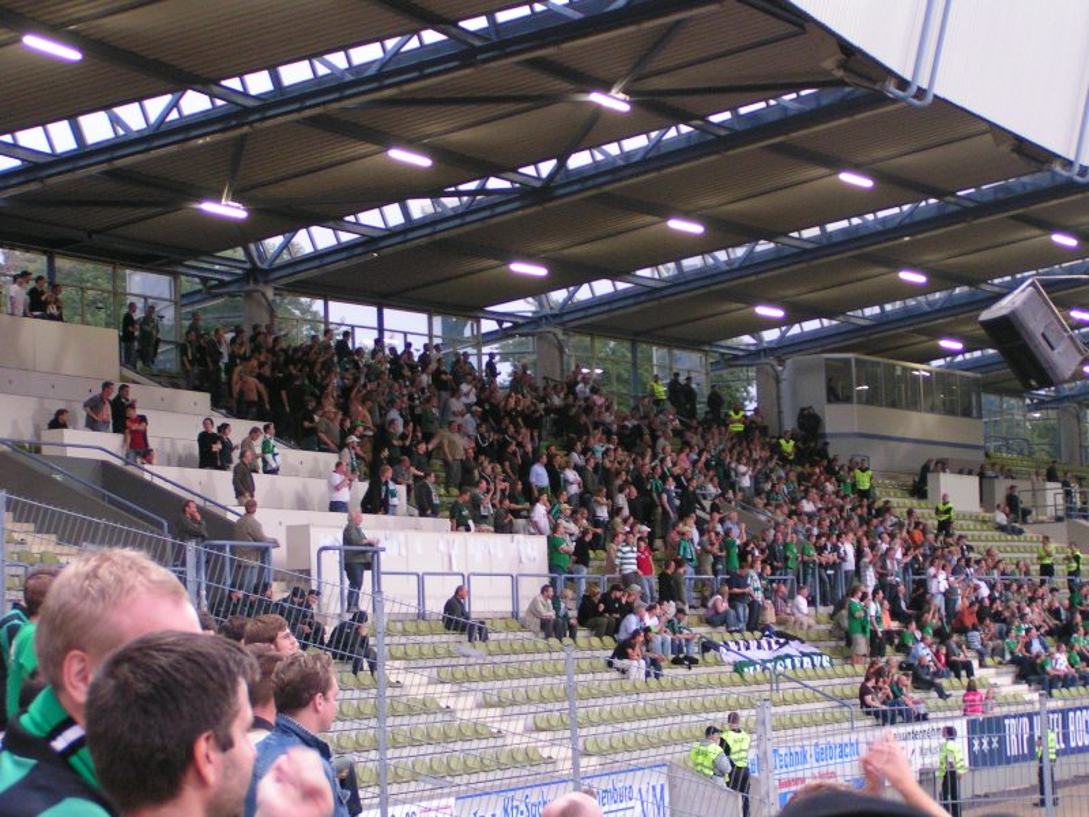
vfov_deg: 18.7
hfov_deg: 24.7
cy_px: 408
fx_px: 2485
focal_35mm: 79
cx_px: 544
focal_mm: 12.1
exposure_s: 1/15
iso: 200
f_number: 3.2
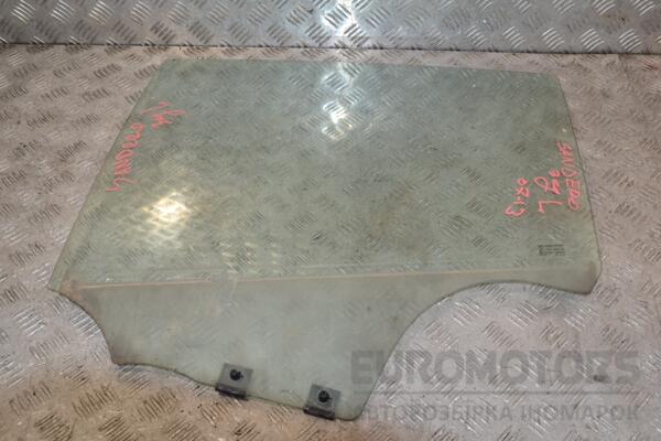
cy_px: 220
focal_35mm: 38
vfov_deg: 35.5
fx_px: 688
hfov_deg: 51.3
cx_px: 330
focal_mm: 25
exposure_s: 1/200
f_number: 10
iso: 800
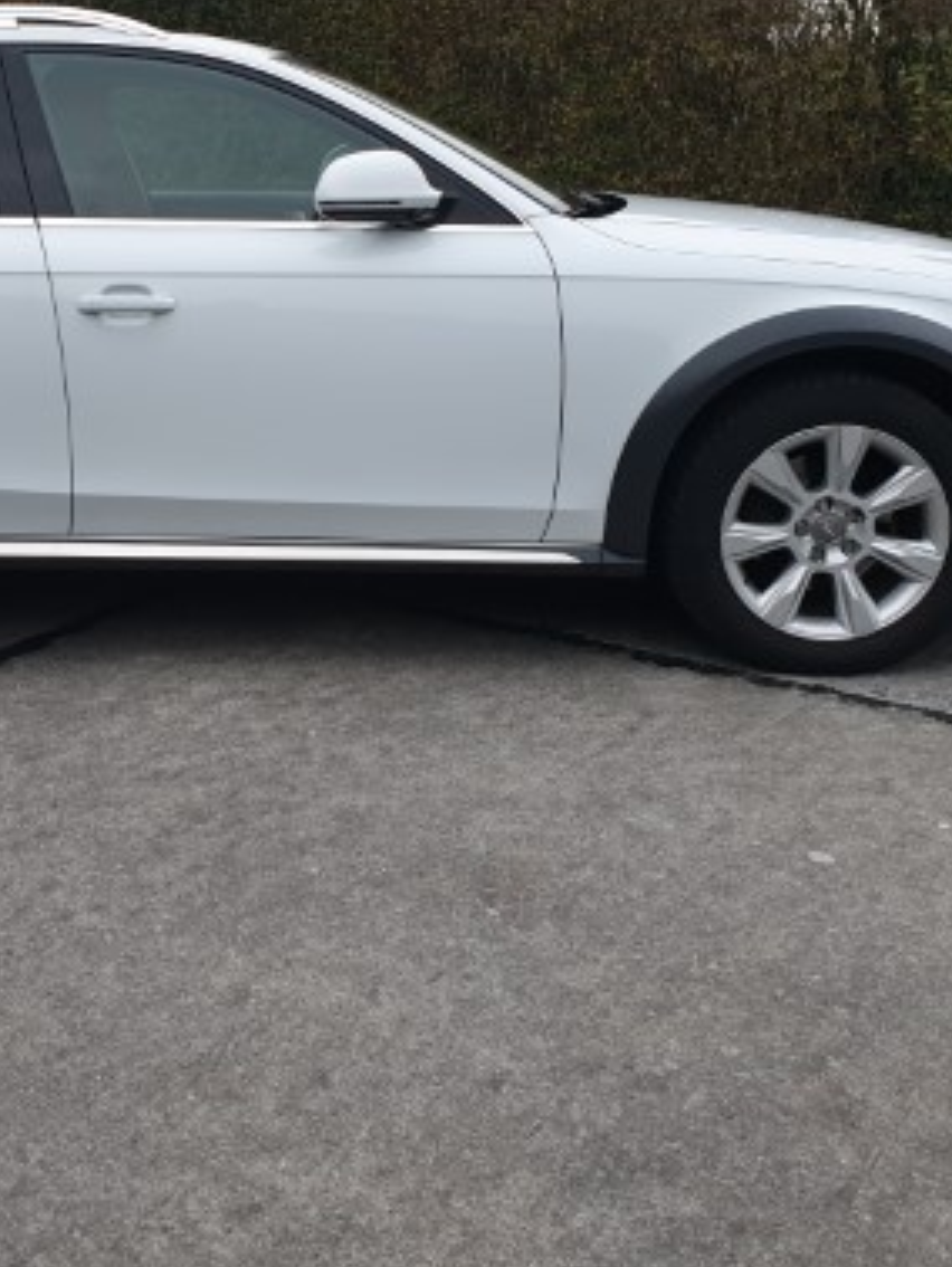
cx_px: 201
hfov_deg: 32.1
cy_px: 469
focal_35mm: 44
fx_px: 1612
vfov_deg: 42.6
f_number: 2.4
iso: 200
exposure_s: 1/50
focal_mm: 4.3
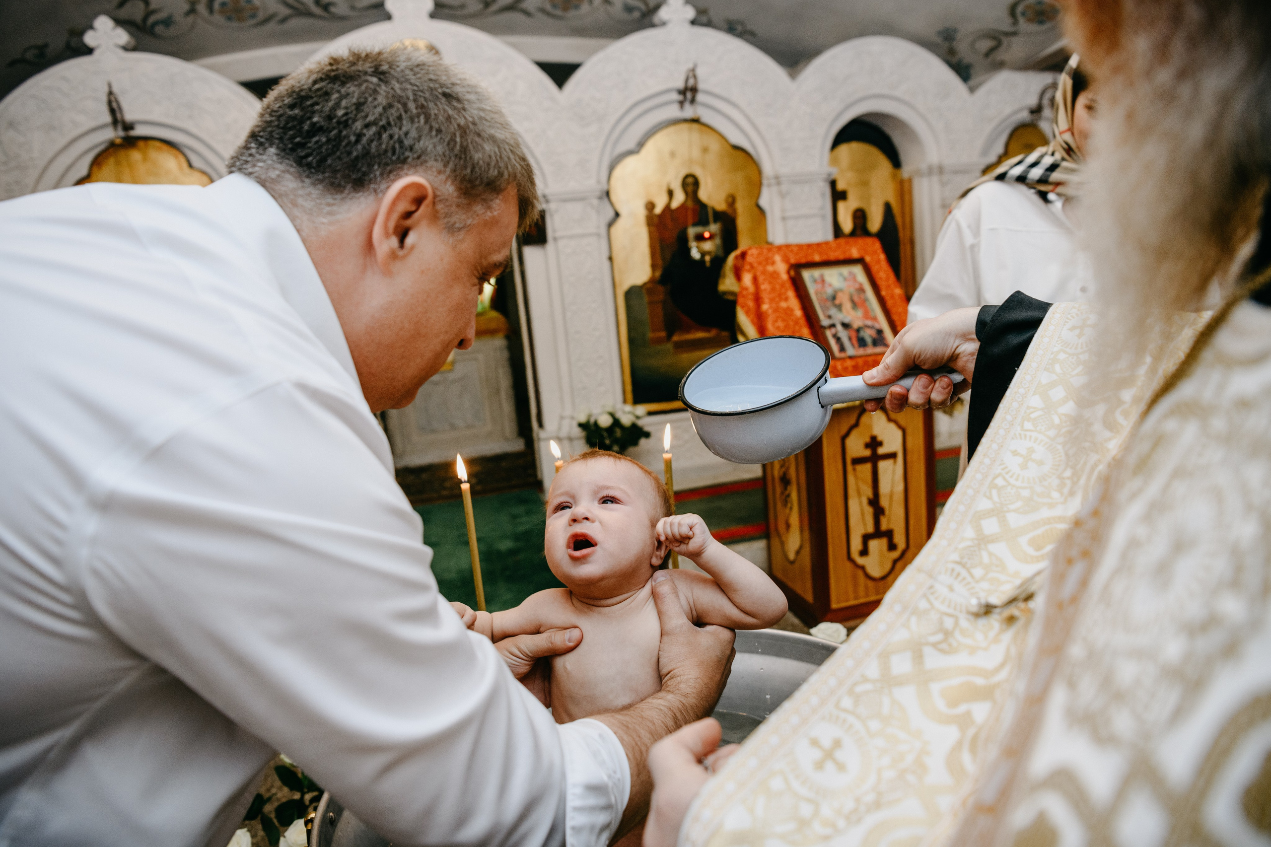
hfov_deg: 72.4
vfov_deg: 52.0
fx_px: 868
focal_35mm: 25
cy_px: 424
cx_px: 636
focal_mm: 24
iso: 640
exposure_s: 1/160
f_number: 3.5
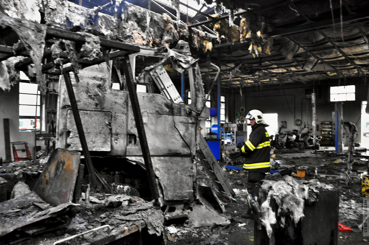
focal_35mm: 27
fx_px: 276
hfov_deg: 67.4
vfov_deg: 47.8
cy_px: 122
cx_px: 184
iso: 200
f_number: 6.3
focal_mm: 18
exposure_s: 1/40
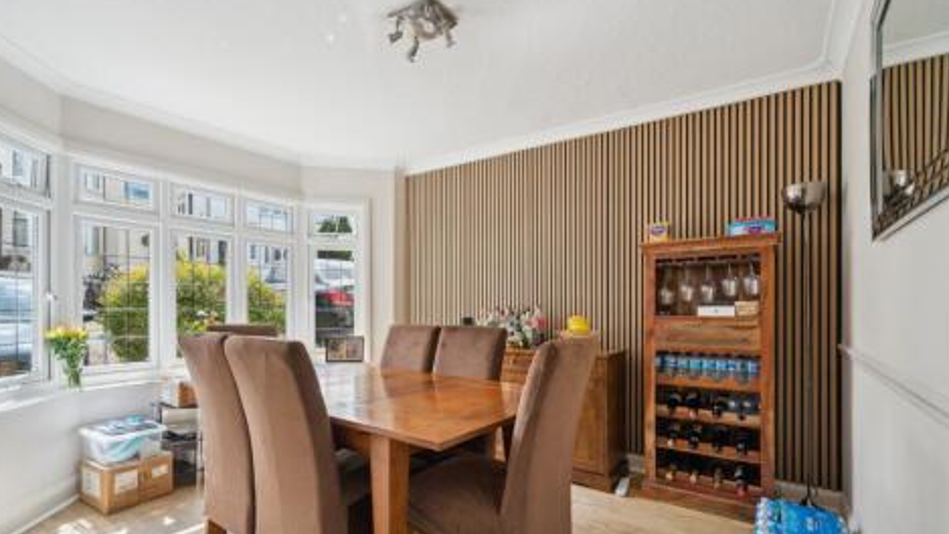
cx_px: 471
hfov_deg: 95.9
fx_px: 428
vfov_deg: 63.6
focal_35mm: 17
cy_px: 308
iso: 640
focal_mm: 16
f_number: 5
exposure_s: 1/125
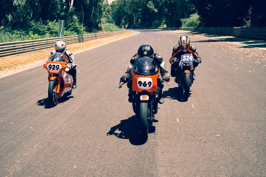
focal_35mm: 50
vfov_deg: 27.0
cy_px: 88
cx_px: 133
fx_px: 369
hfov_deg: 39.6
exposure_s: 1/1600
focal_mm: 33.2
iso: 200
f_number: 3.2
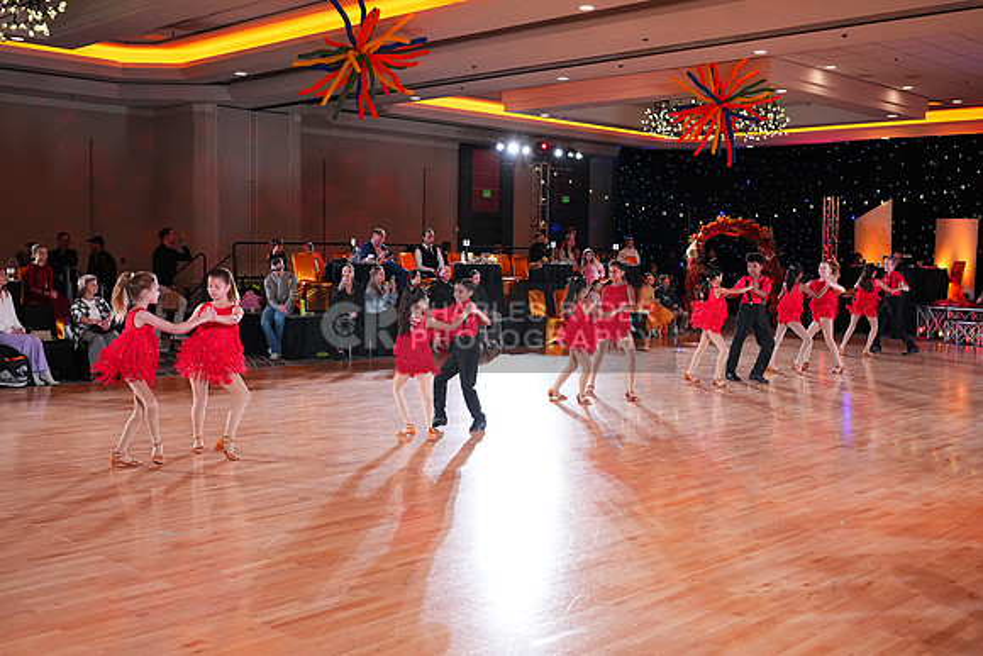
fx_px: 1010
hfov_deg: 51.9
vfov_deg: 36.0
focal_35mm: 37
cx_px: 492
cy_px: 328
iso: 5000
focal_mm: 37
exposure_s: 1/400
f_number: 5
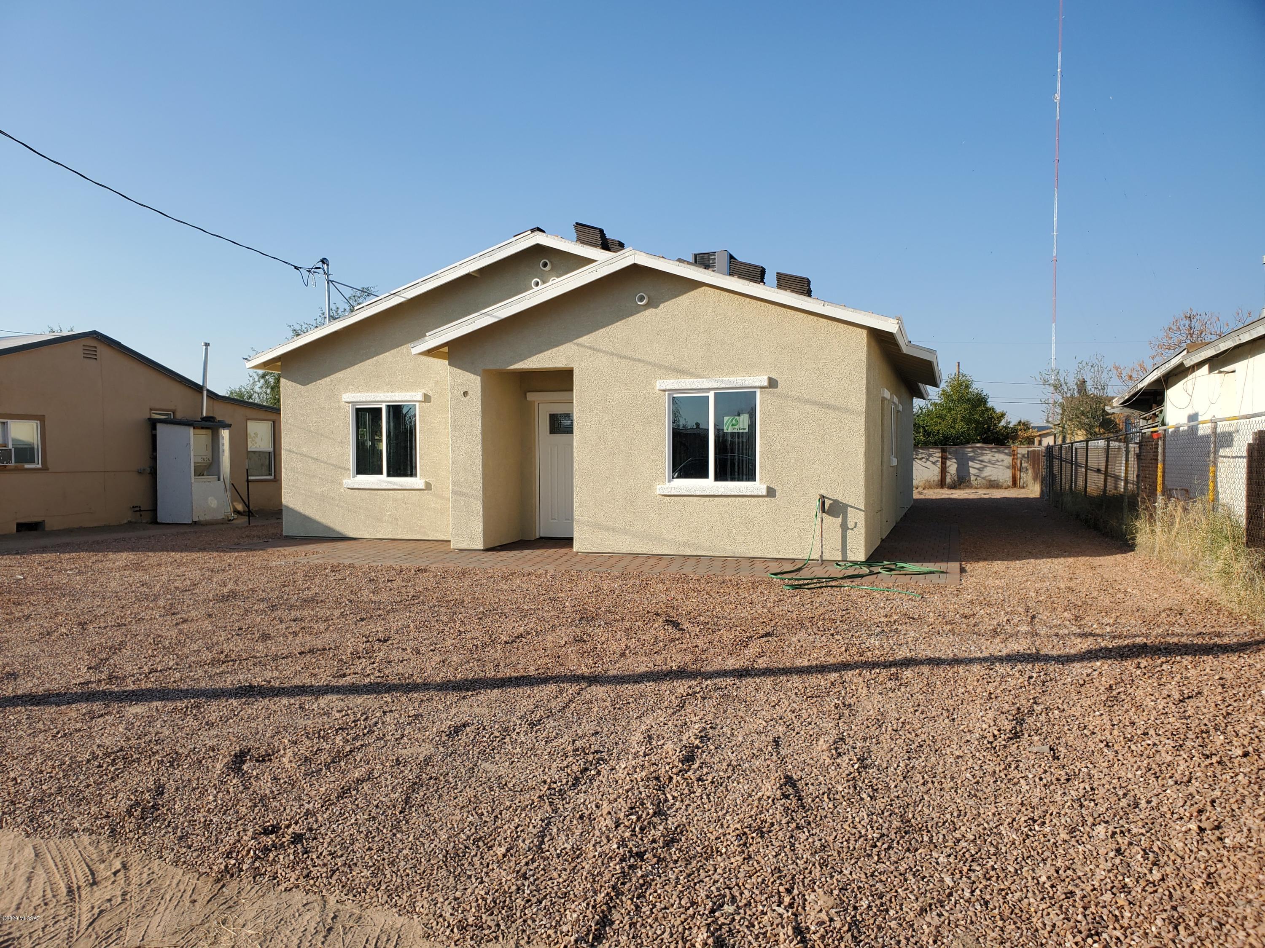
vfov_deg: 53.1
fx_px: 950
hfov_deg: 67.3
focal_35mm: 26
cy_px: 474
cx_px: 632
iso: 50
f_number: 2.4
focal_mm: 4.3
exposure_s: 1/1238
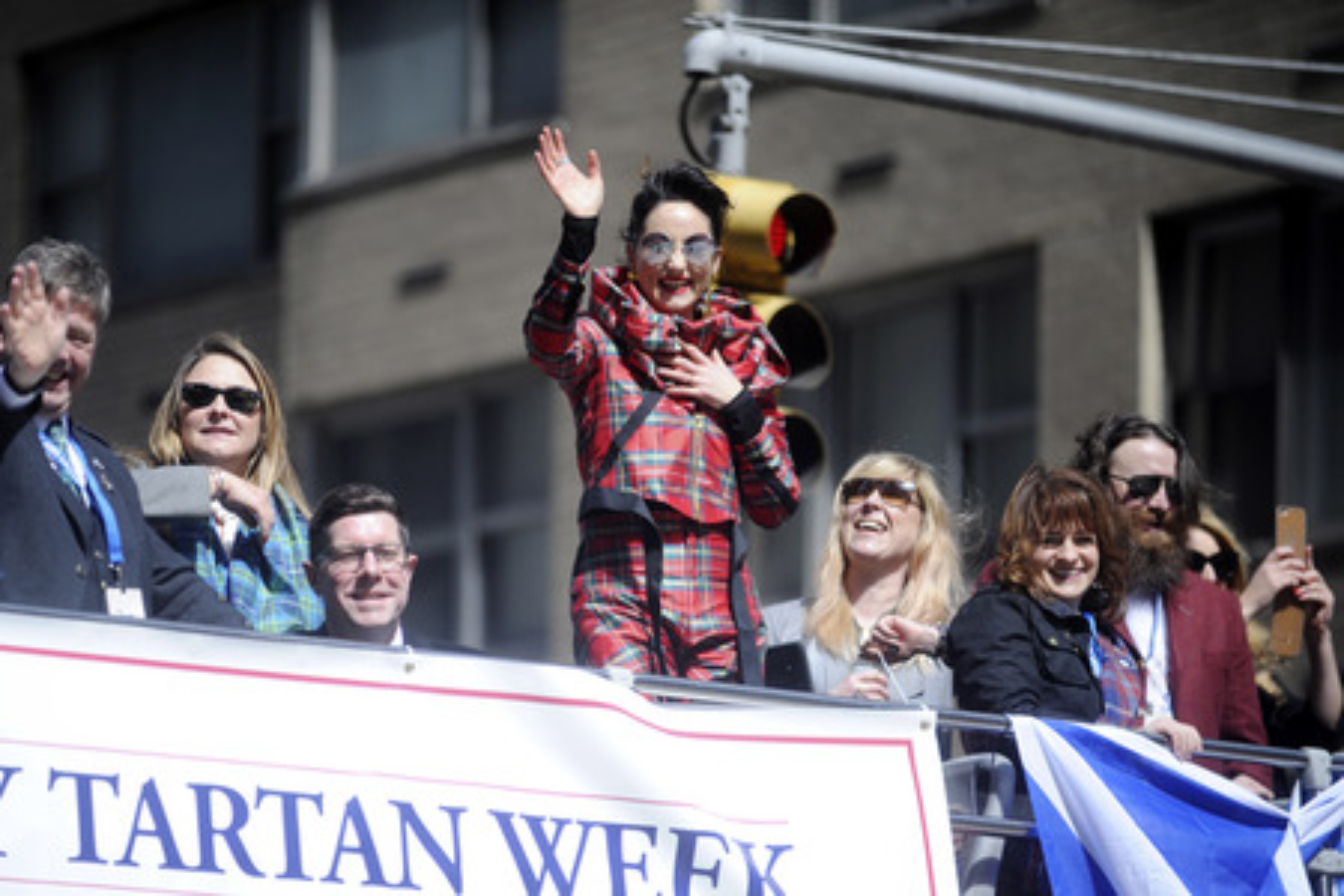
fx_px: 7466
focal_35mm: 200
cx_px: 672
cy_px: 448
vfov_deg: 6.9
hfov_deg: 10.3
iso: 400
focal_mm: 200
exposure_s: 1/3200
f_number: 6.3
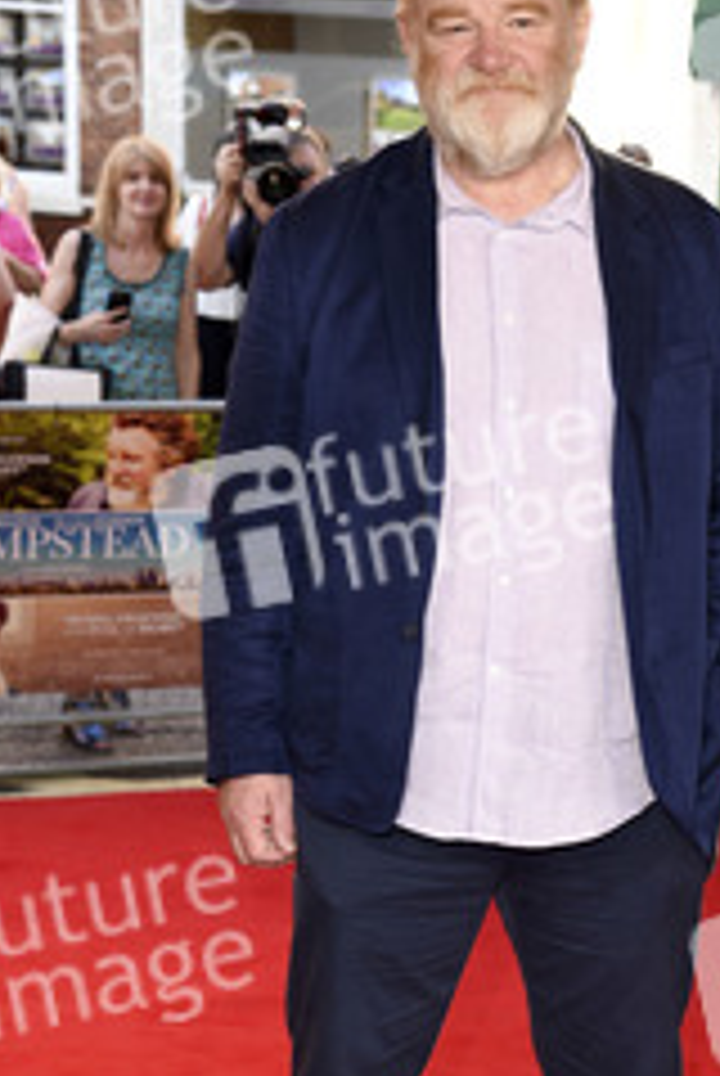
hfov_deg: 14.1
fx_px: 2901
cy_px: 738
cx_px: 515
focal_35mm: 97
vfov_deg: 20.9
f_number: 5.6
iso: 800
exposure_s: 1/250
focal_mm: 58
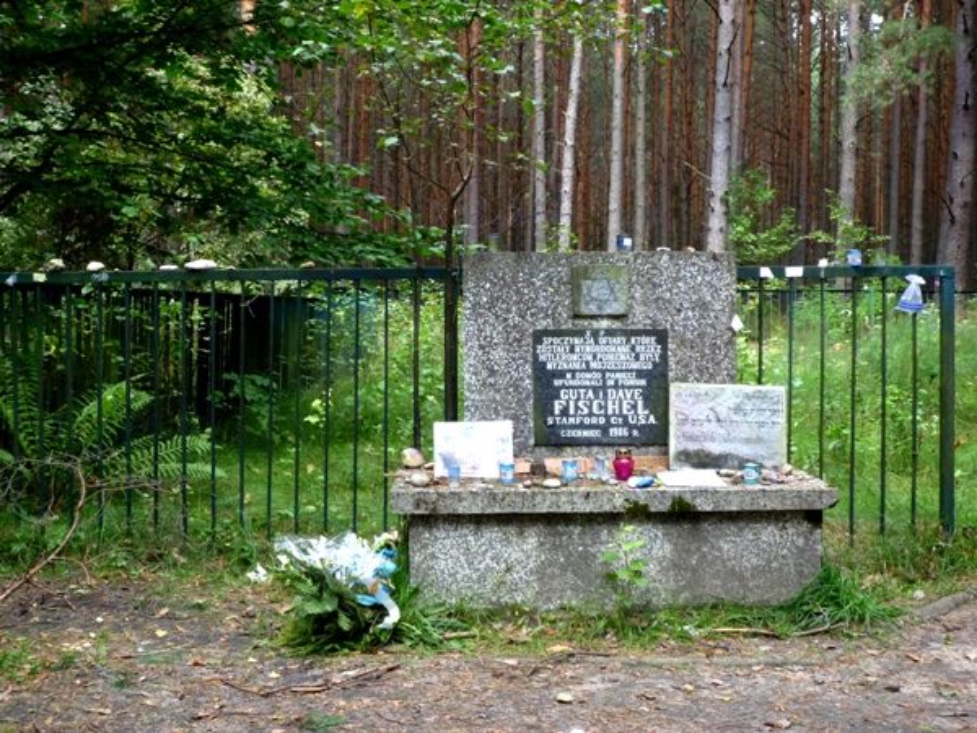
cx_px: 488
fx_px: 1411
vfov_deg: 29.1
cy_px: 366
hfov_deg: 38.2
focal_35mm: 50
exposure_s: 1/100
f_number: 4.3
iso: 200
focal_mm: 8.8
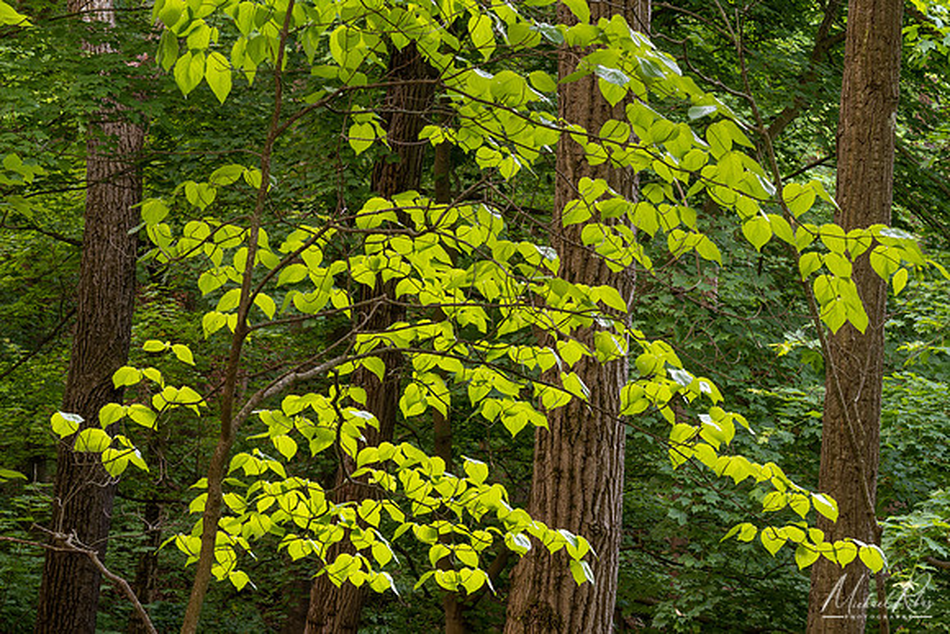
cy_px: 317
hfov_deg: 16.9
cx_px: 475
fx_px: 3207
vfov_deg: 11.3
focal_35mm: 122
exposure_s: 2.5
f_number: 13
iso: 100
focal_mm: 81
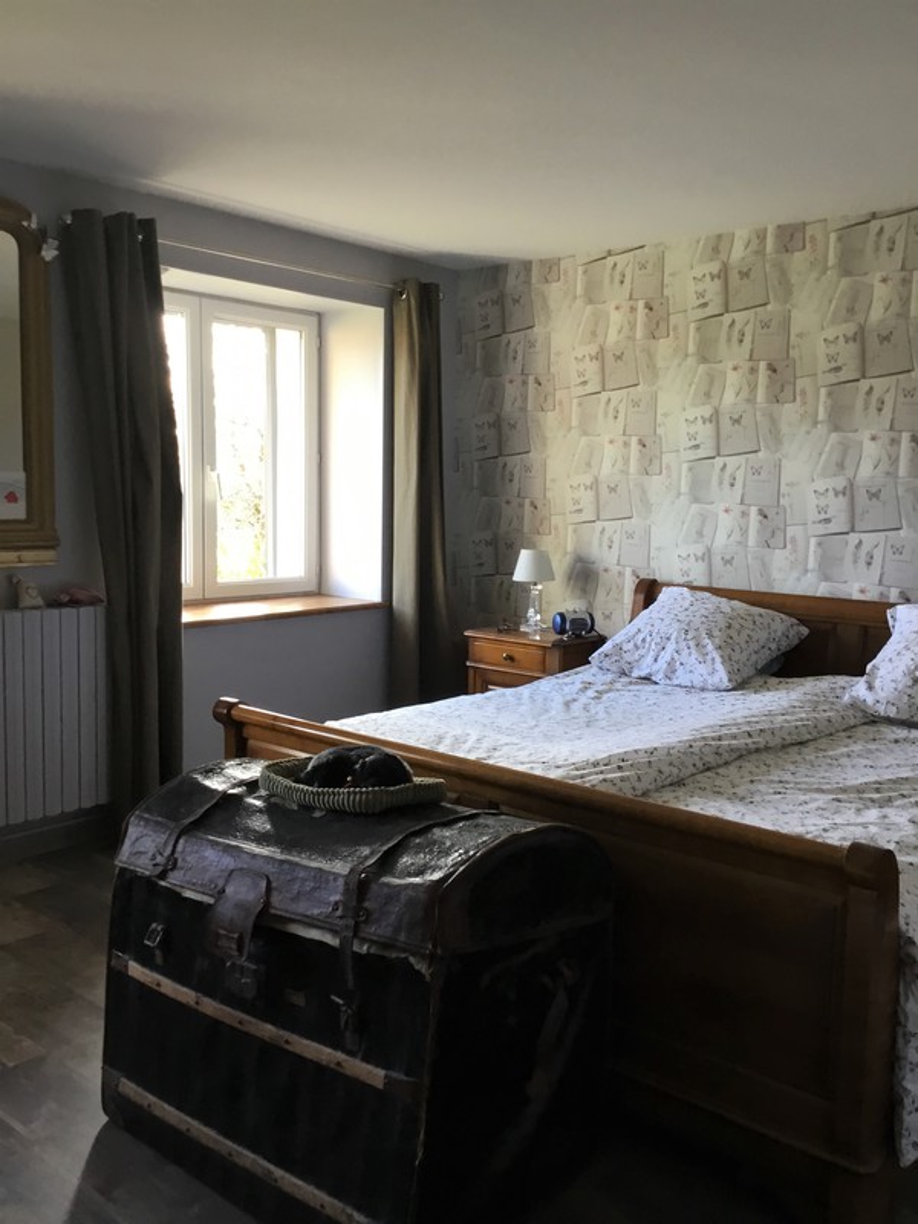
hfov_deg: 45.4
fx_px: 1096
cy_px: 612
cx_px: 459
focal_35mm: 31
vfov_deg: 58.4
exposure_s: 1/33
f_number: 2.4
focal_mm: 3.3
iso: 64
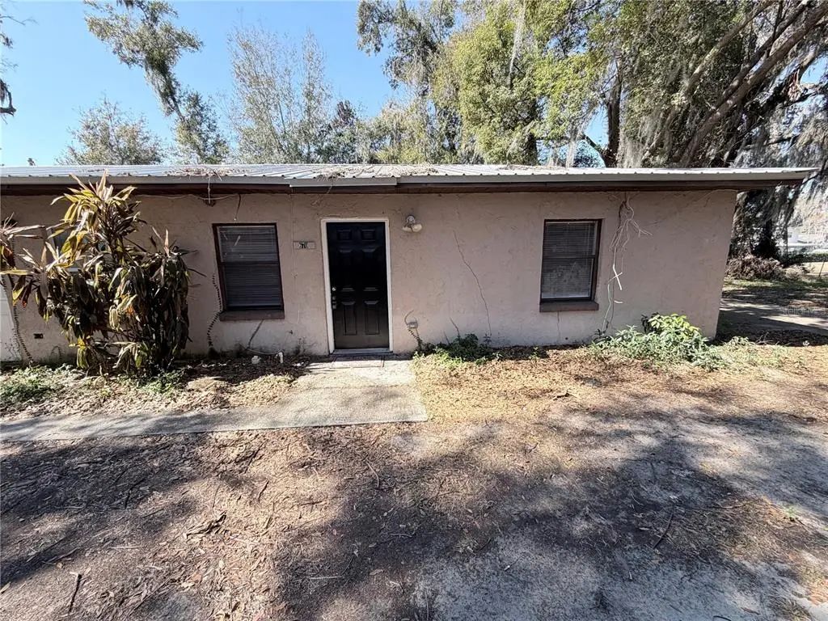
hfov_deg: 102.1
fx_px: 335
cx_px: 414
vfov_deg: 85.7
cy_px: 310
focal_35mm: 14
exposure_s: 1/502
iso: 50
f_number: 2.2
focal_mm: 2.22
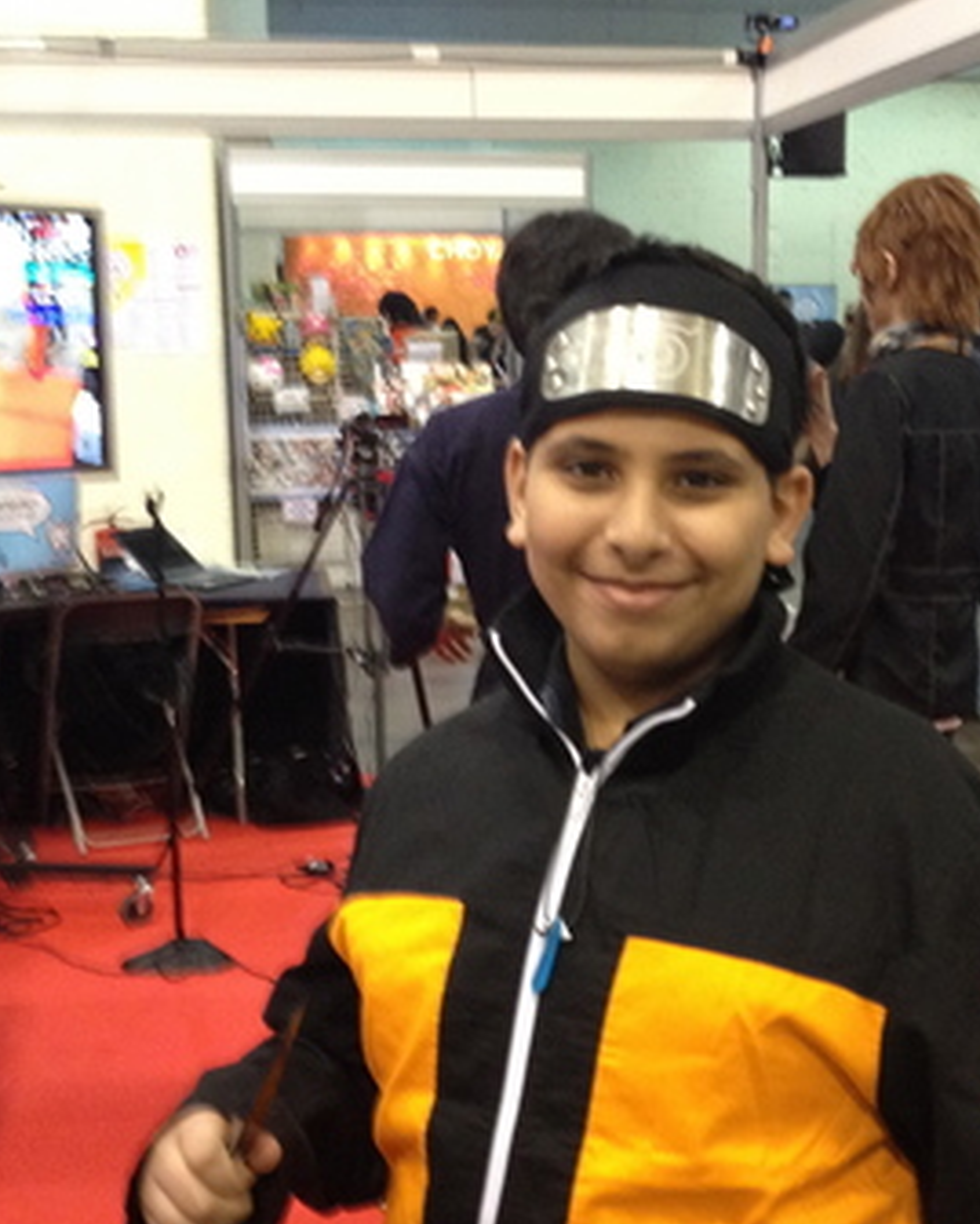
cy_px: 798
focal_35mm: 61
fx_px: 2211
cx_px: 623
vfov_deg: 30.8
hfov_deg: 24.9
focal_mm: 4.28
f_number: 2.4
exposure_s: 1/20
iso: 250
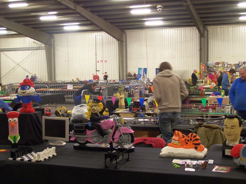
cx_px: 123
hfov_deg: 34.3
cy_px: 92
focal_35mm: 56
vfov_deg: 26.1
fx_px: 398
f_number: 3.1
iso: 80
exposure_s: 1/2
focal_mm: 9.3
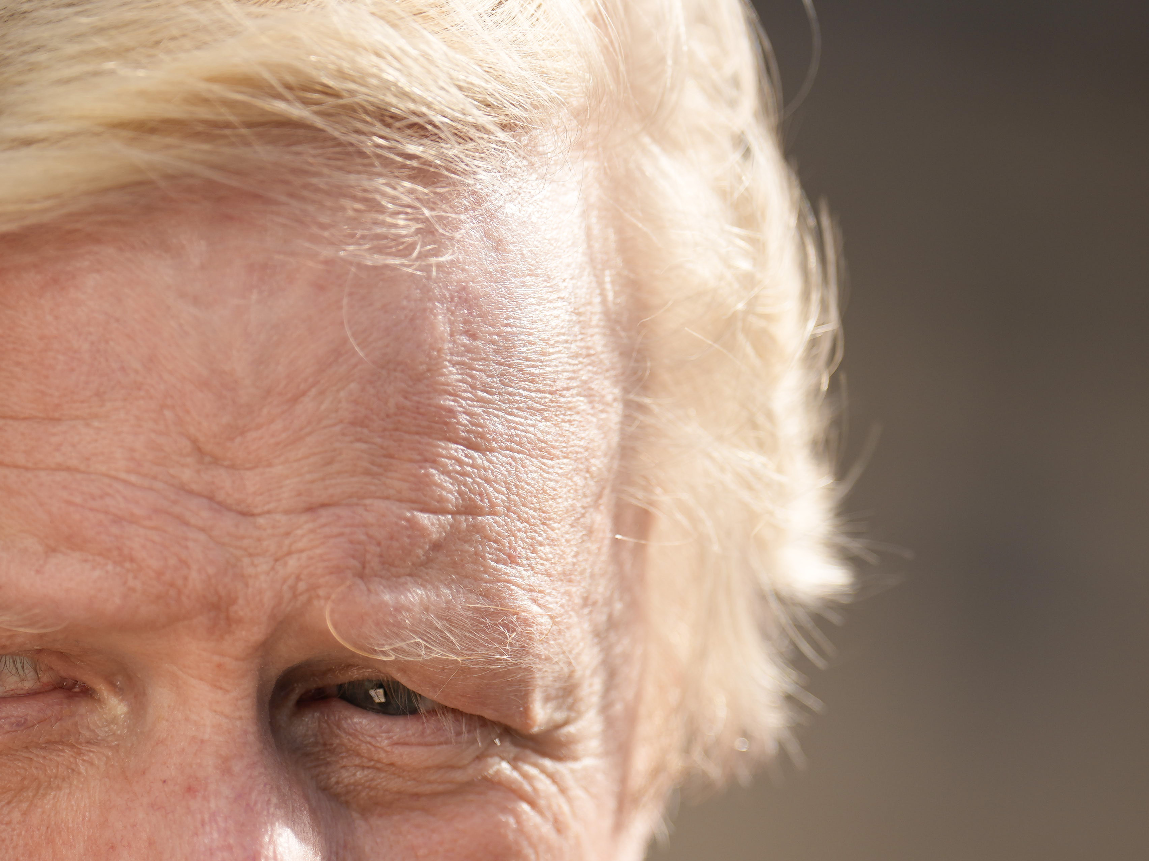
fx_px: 16230
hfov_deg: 4.1
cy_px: 670
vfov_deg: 3.0
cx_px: 378
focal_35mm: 489
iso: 125
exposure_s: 1/2000
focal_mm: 200
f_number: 2.8
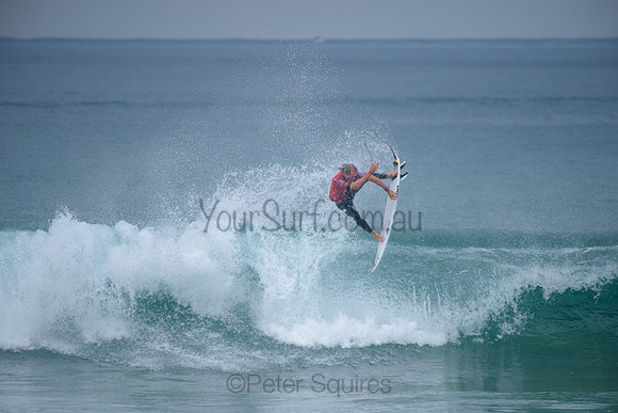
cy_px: 206
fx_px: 8854
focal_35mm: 516
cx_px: 309
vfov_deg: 2.7
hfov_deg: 4.0
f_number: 5.6
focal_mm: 500
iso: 360
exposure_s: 1/2000
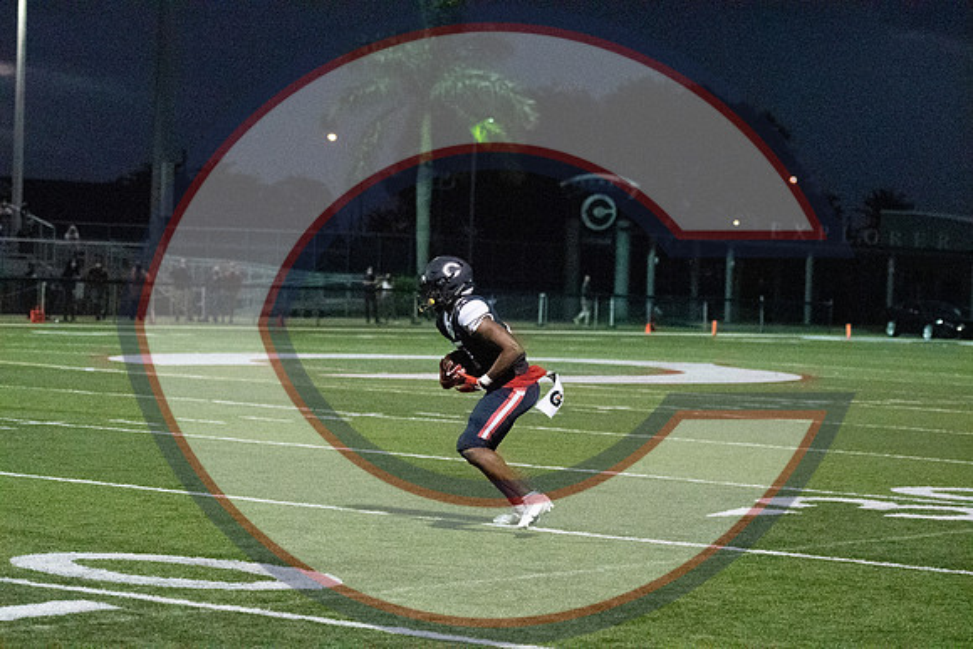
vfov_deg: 13.0
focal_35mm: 105
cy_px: 324
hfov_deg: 19.5
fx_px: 2838
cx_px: 486
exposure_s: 1/3200
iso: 36000
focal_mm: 70
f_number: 2.8
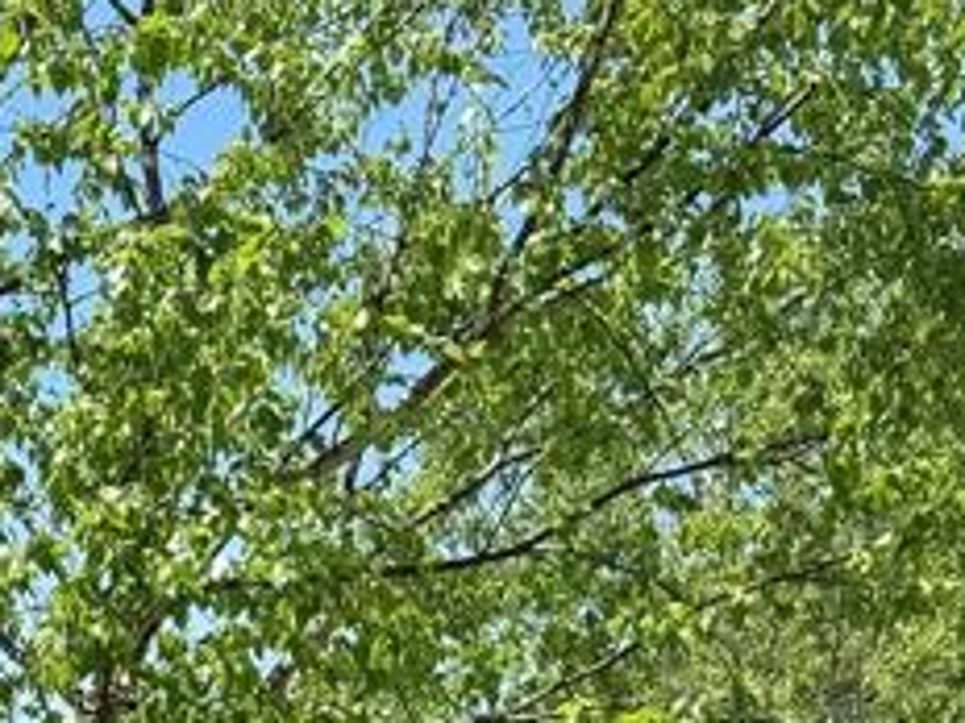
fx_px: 2955
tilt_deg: -11.3
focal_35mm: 106
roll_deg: -2.4
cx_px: -374
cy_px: 1550
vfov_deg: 12.1
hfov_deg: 17.2
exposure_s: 1/2232
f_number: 1.78
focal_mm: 6.76
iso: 80
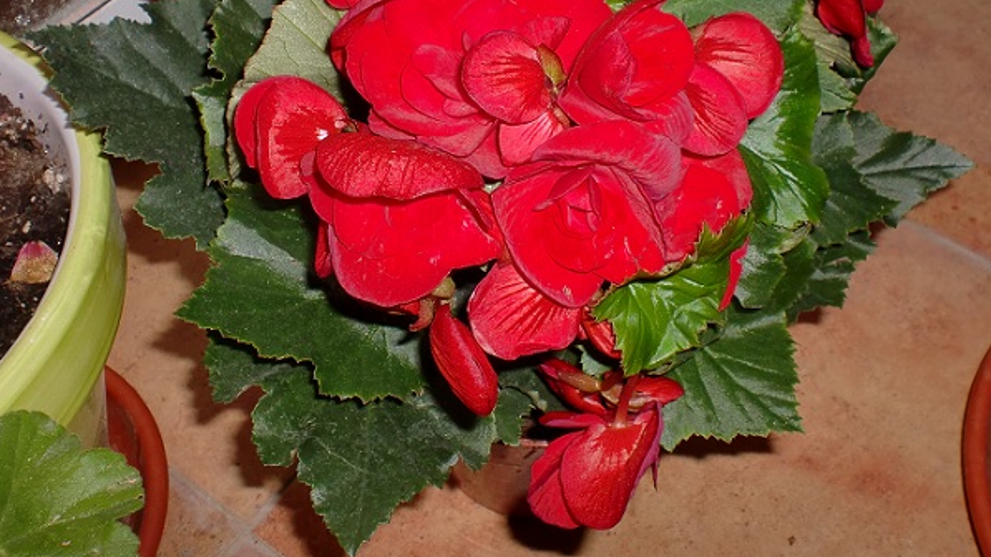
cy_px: 123
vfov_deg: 25.6
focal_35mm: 46
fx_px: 1209
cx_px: 568
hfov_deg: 44.5
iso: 64
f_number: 5.6
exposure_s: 1/60
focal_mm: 6.3
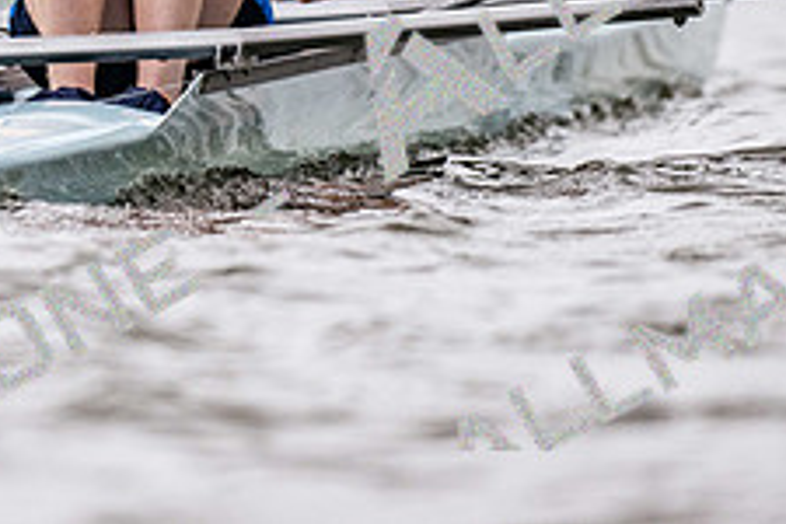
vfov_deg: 0.9
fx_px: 33708
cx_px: 66
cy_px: -148
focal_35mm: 1544
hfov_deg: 1.3
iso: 900
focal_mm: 600
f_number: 4
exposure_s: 1/2500
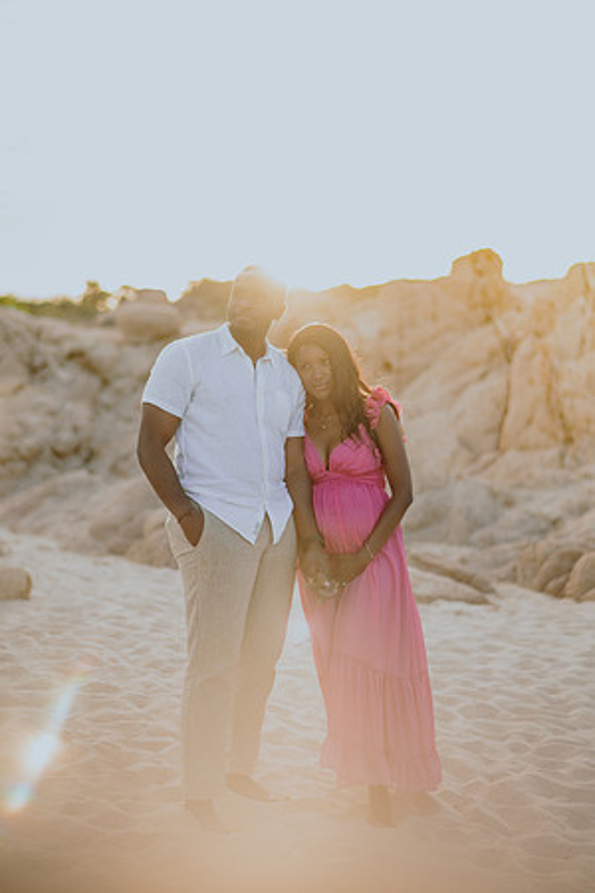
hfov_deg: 23.4
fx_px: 1438
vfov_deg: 34.5
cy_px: 446
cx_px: 298
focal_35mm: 58
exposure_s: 1/800
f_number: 1.8
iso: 100
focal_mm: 58
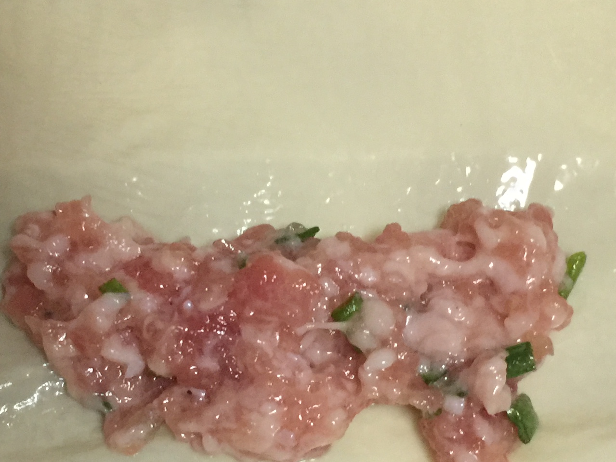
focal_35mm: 74
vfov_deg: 19.9
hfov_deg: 26.3
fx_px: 1317
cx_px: 262
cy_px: 276
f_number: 2.2
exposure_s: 1/8
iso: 125
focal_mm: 4.15
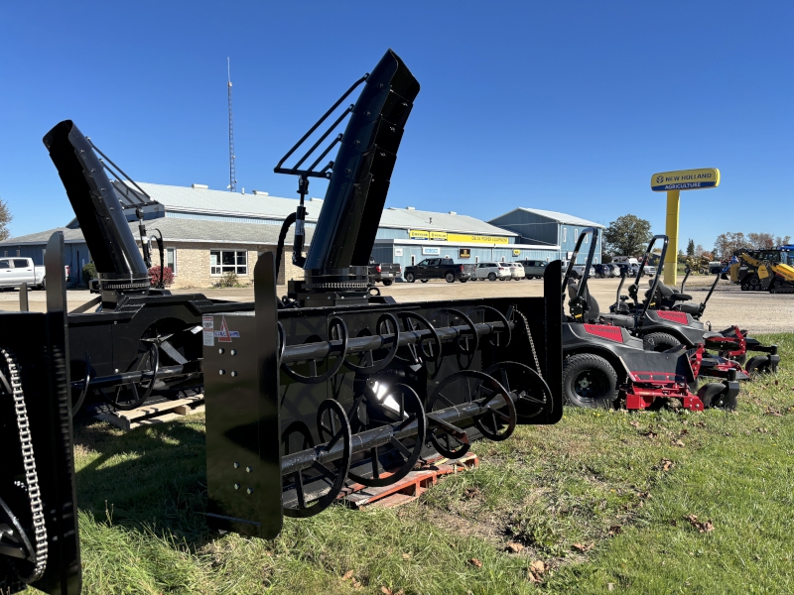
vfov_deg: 53.1
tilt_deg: -3.6
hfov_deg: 67.3
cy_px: 298
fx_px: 596
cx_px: 397
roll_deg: +0.9
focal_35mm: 26
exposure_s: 1/3205
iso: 50
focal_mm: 5.96
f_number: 1.6
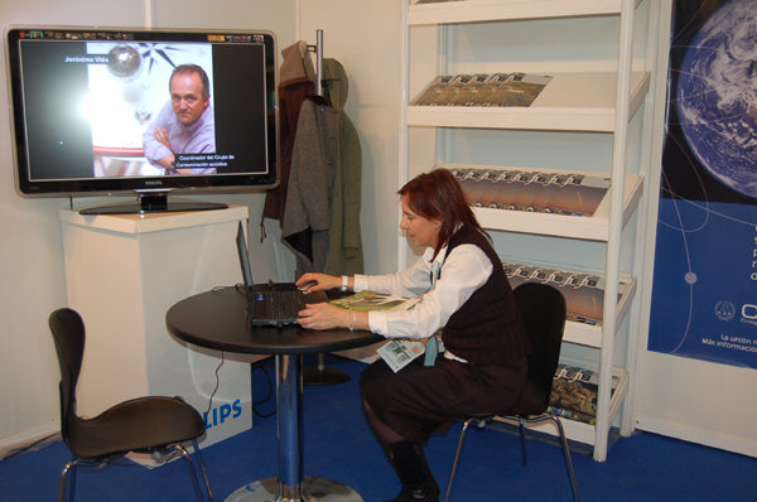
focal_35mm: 36
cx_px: 378
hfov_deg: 53.2
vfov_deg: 36.8
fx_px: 756
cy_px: 251
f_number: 4
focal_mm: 24
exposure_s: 1/60
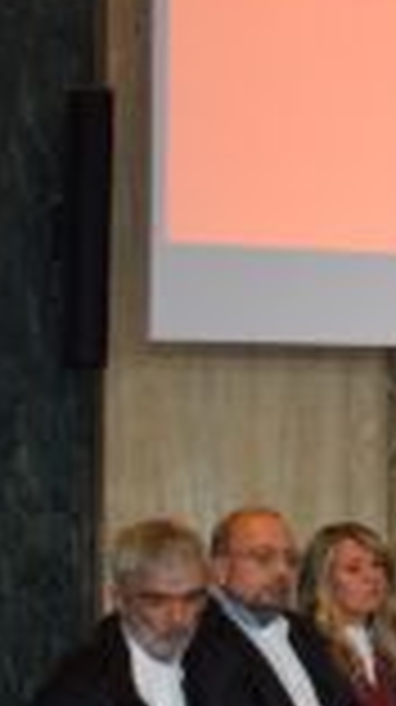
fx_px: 2452
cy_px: 254
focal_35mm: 131
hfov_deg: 8.3
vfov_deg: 16.4
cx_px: 1040
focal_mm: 24
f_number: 4.5
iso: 800
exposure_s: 1/80
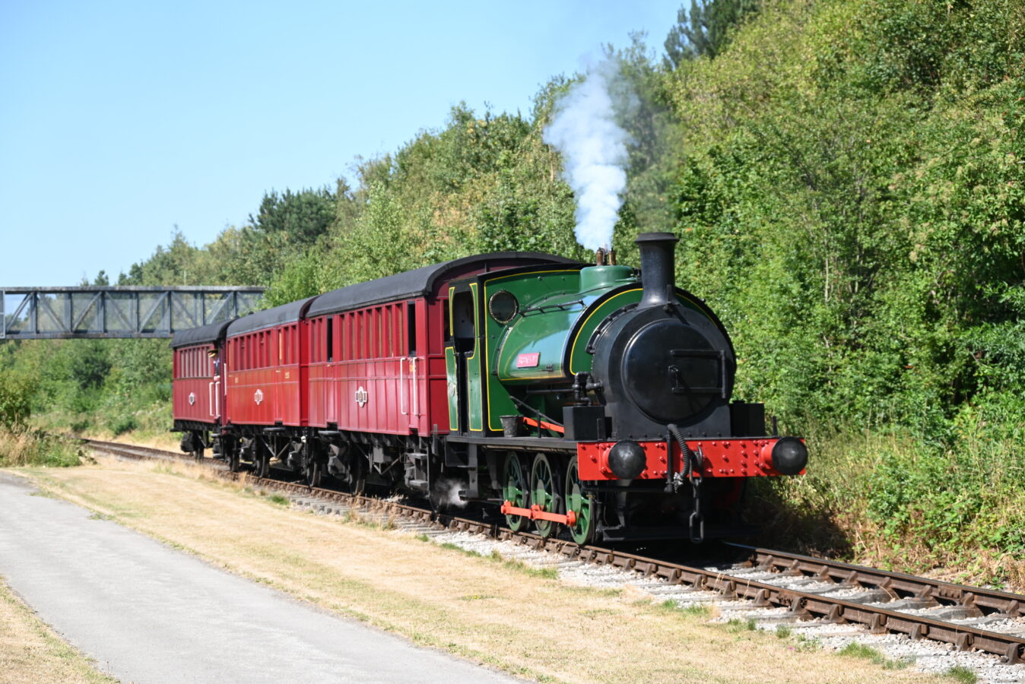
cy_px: 342
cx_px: 512
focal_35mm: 79
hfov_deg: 25.7
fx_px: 2250
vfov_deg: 17.3
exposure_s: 1/400
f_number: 6.3
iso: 180
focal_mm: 79
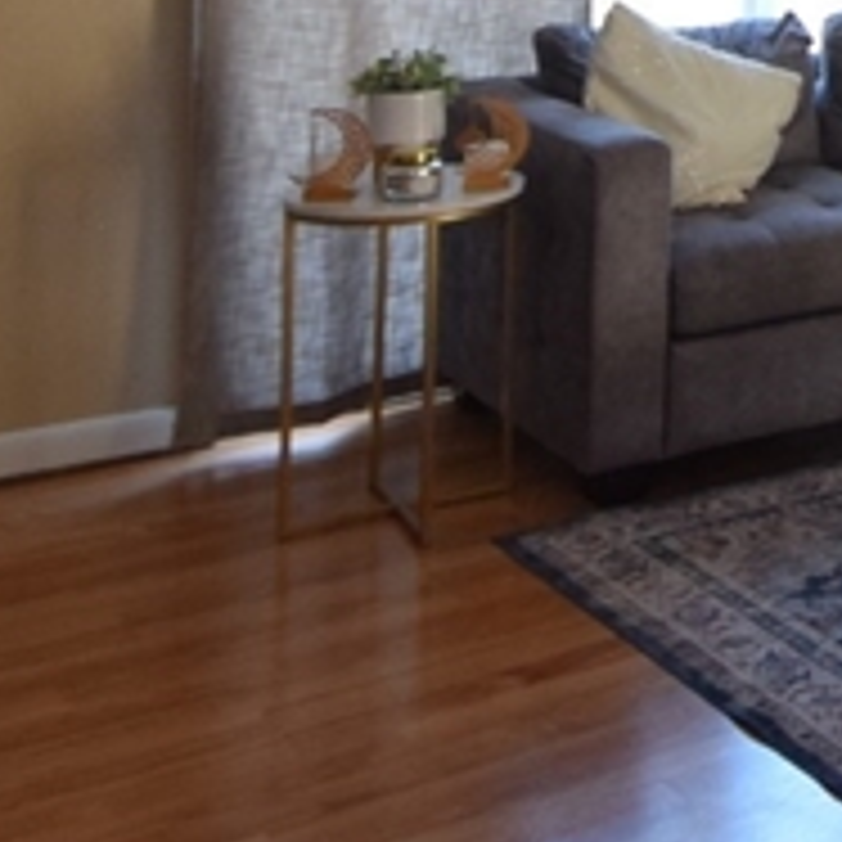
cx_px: 1517
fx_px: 1926
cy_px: -279
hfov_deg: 18.9
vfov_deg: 22.0
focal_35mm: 70
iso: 800
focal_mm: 10
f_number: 4
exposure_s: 1/60
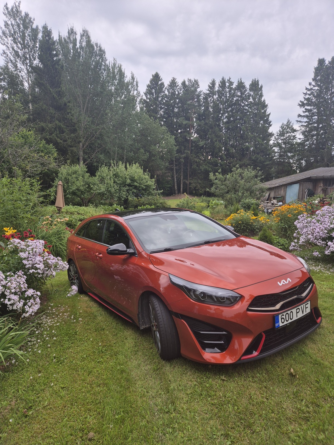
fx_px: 296
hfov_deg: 58.9
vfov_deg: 73.9
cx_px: 167
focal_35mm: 23
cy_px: 222
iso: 25
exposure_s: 1/297
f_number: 1.8
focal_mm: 5.4
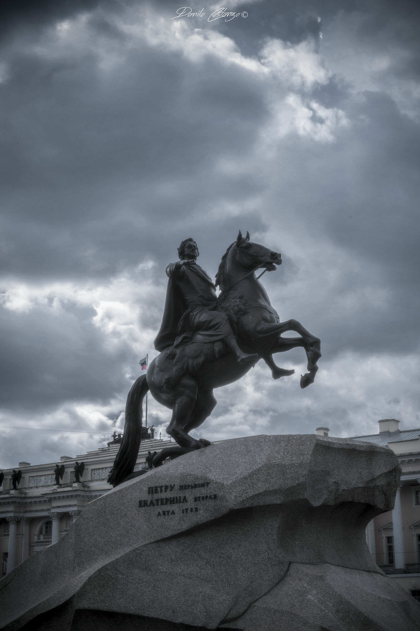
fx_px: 947
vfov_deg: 36.9
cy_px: 316
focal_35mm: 54
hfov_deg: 25.0
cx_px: 210
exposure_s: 1/30
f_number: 20
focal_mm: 36
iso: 100
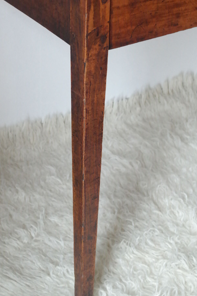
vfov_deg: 18.0
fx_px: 928
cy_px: 83
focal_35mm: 113
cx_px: 59
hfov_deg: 12.1
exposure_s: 1/30
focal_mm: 45
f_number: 5.6
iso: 3200
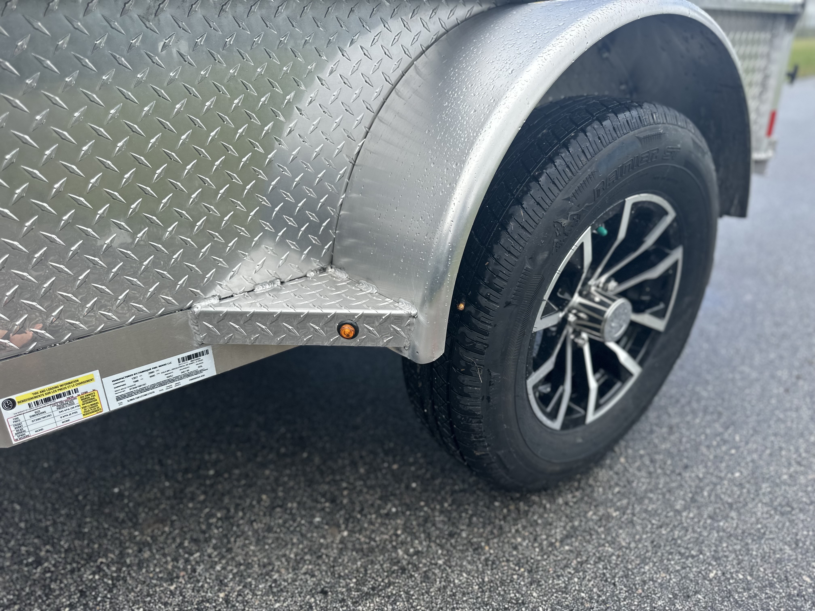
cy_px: 306
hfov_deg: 71.6
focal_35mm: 24
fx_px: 565
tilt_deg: -23.2
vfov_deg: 56.8
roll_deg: -0.4
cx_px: 408
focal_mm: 6.86
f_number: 1.78
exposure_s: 1/1587
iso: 80
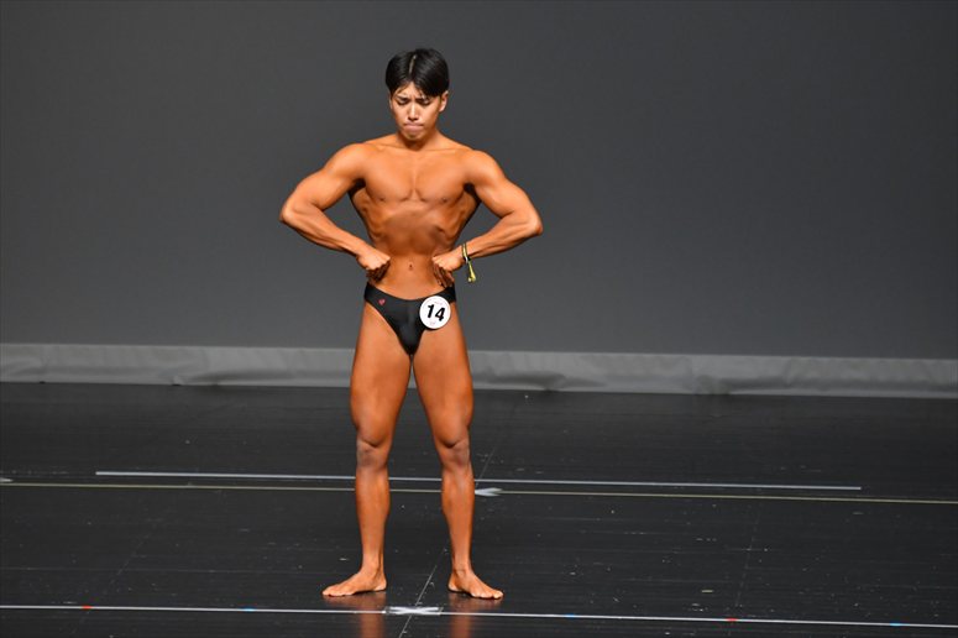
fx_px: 9176
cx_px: 479
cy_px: 319
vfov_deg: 4.0
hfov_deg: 6.0
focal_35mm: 345
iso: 2500
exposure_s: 1/400
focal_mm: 230
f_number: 5.6
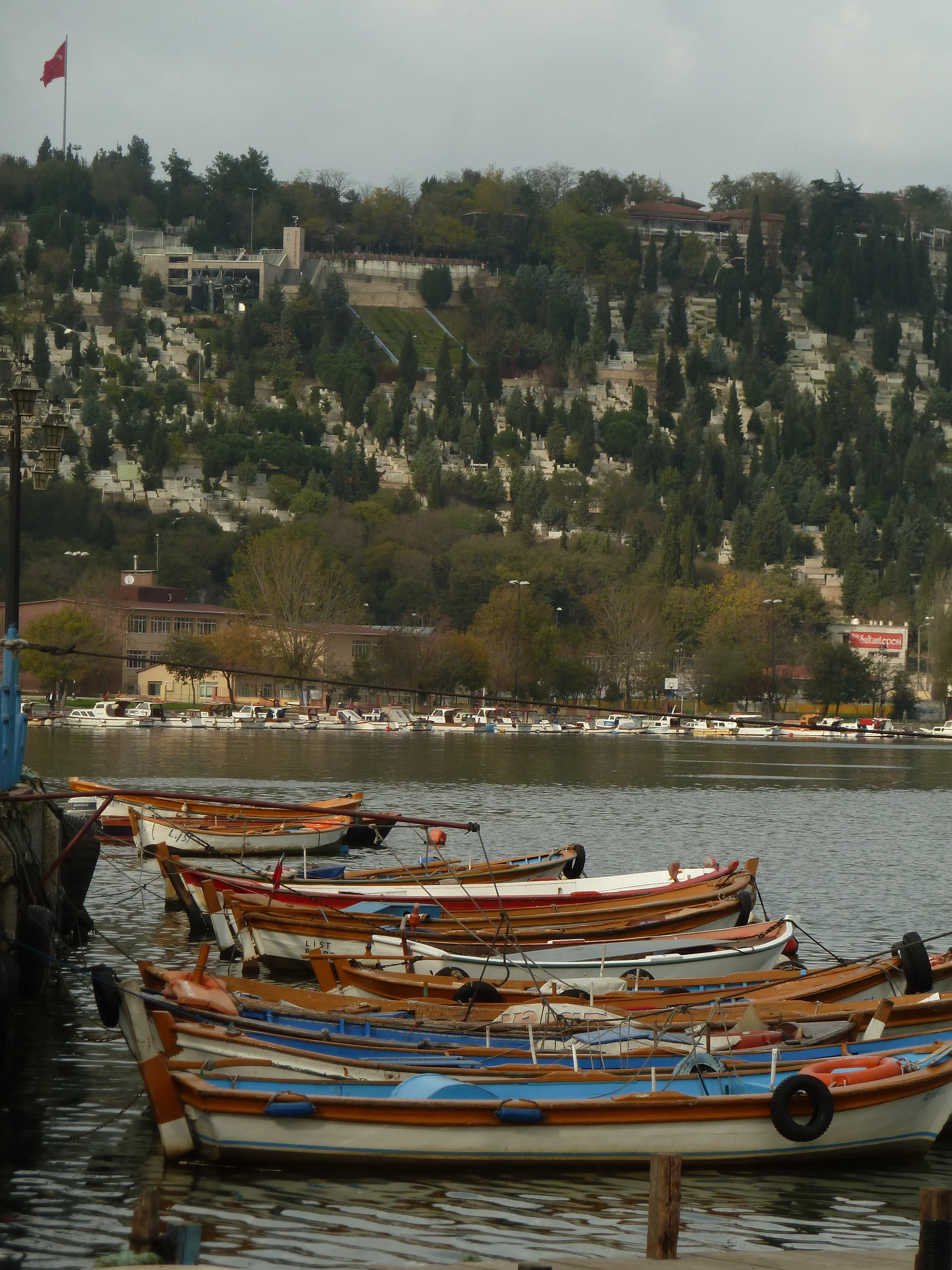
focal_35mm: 147
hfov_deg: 10.1
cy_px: 635
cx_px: 476
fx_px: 5390
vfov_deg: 13.4
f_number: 4.5
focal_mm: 24.1
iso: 80
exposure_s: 1/320
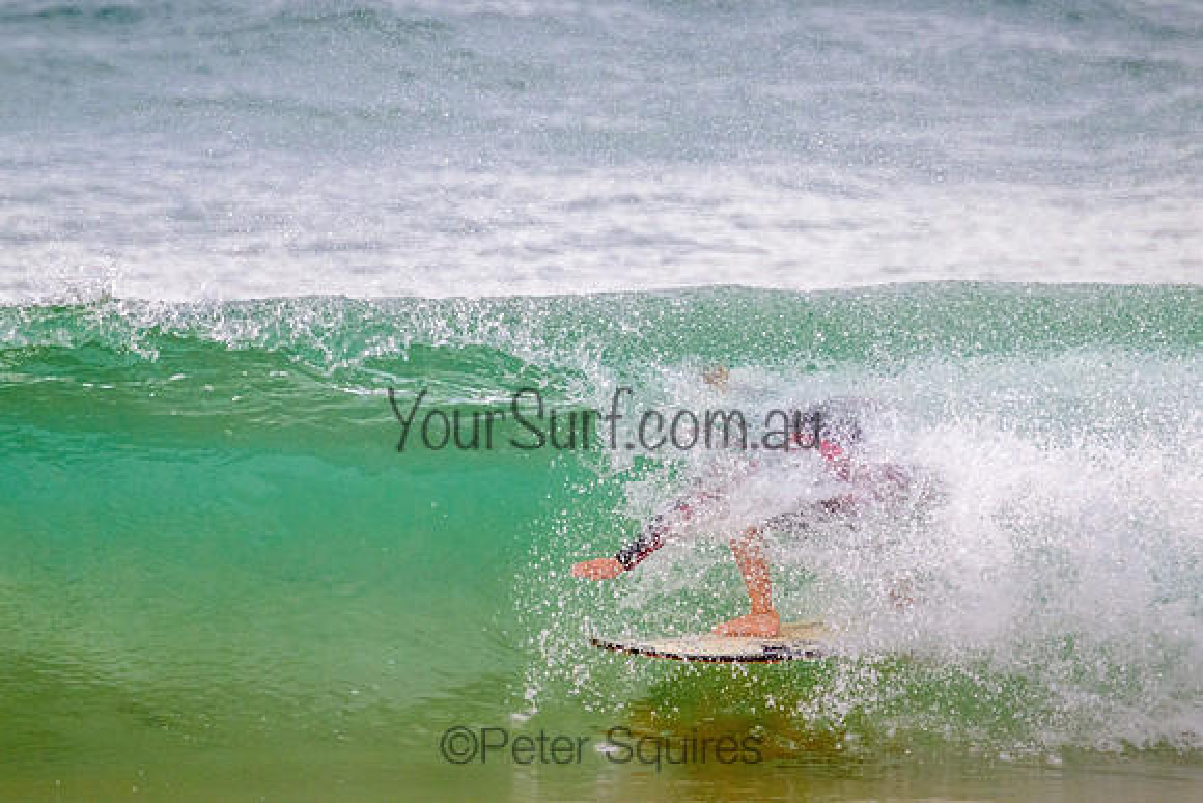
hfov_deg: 1.9
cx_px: 601
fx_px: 36150
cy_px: 260
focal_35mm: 1082
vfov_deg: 1.3
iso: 1600
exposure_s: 1/2000
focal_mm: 800
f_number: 11
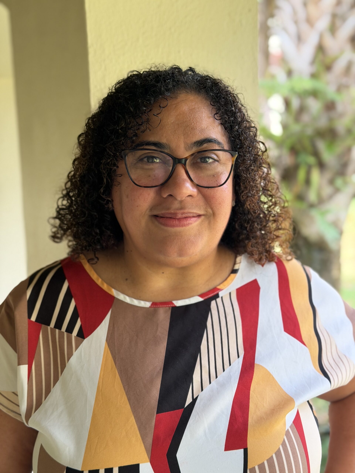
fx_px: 656
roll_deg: +1.7
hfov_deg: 30.3
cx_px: 178
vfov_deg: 39.7
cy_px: 236
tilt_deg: -8.0
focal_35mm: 48
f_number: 1.78
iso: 200
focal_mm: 6.76
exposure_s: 1/142
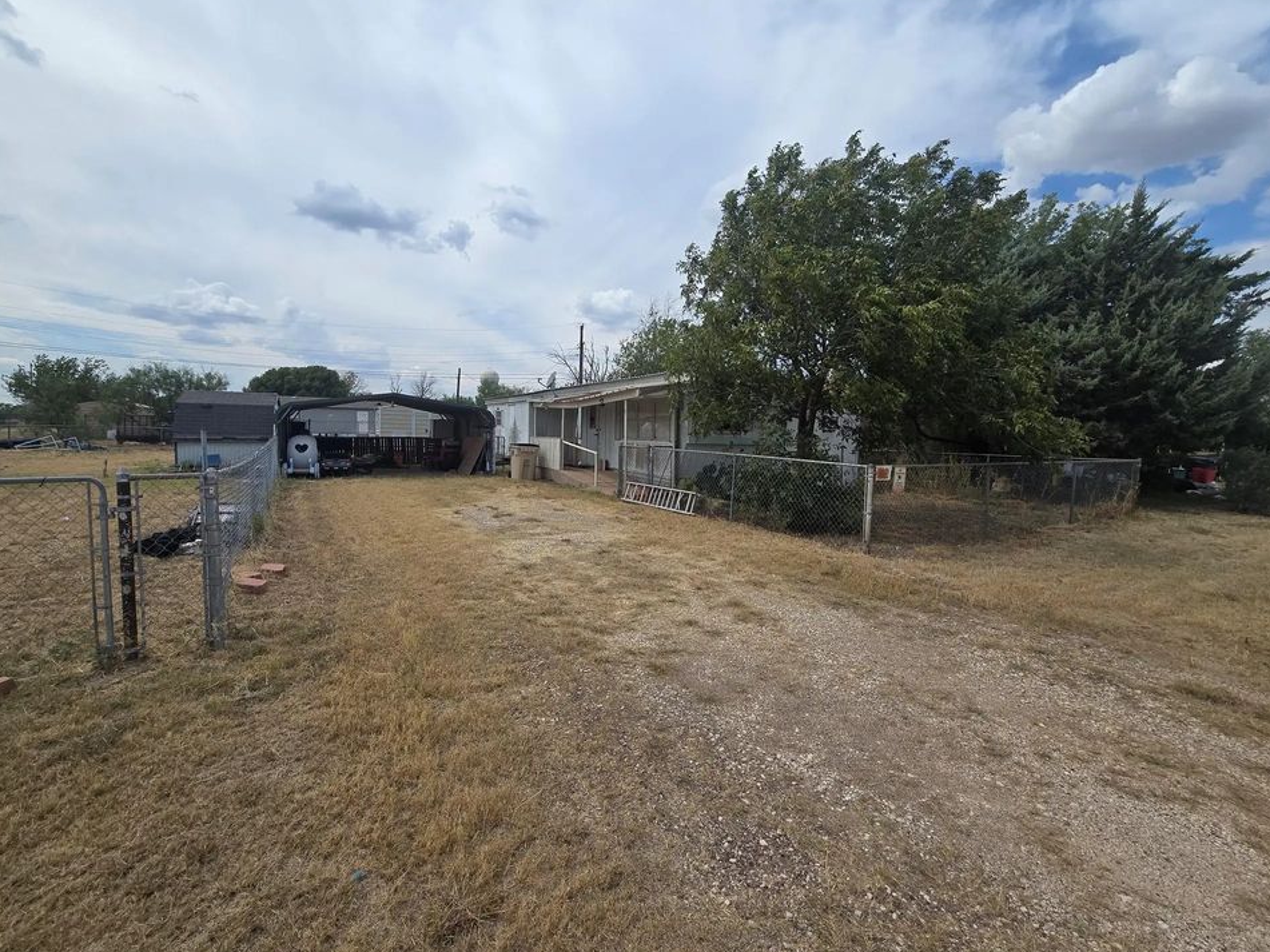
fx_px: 514
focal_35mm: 14
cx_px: 616
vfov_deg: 85.6
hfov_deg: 102.0
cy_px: 457
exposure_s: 1/3559
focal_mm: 2.2
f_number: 2.2
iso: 50
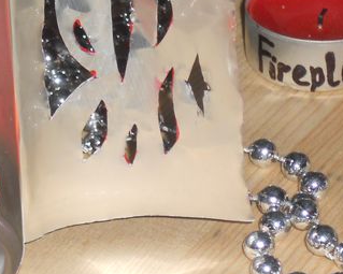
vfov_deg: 6.9
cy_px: 39
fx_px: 2283
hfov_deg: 8.5
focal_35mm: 225
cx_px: -30
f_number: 5.4
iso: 200
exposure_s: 1/60
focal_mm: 16.5
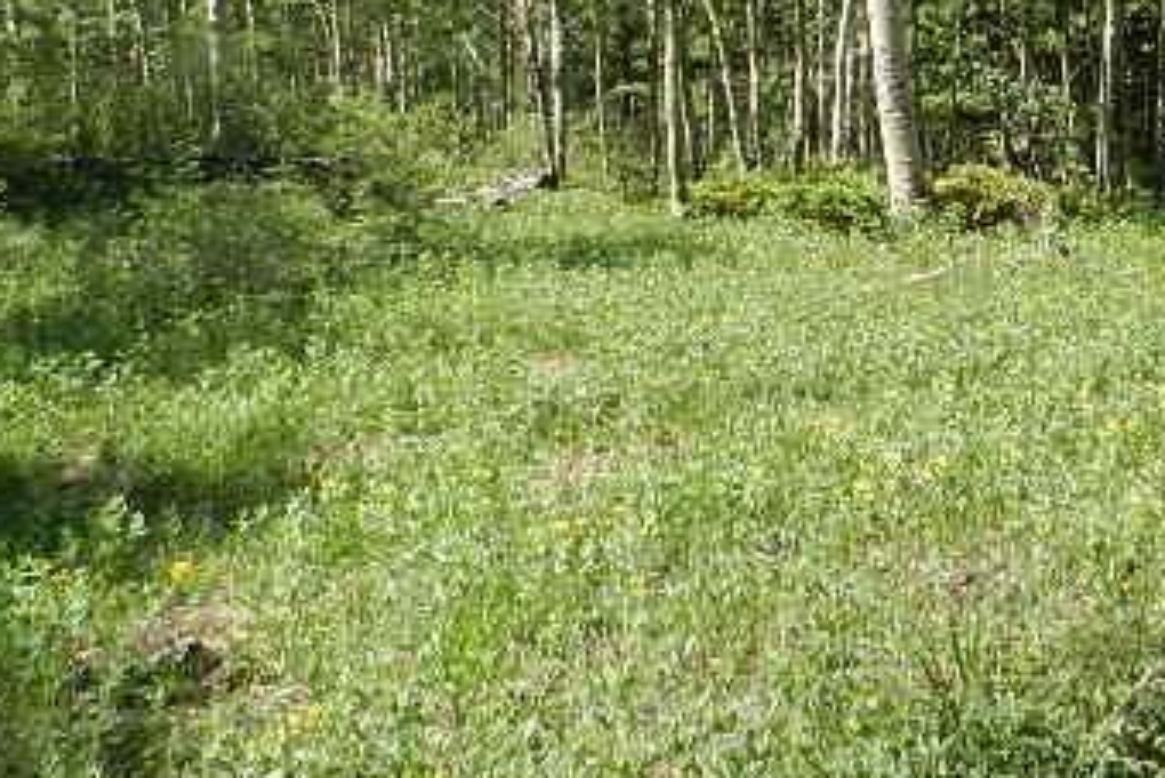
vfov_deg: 28.5
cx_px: 1021
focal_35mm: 45
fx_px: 1457
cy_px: 48
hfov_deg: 40.7
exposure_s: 1/100
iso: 160
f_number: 3.4
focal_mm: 4
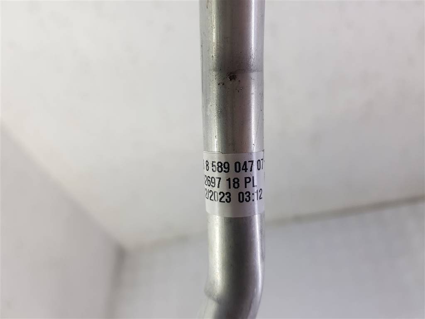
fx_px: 319
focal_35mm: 26
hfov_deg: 67.3
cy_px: 160
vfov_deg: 53.1
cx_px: 212
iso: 40
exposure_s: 1/127
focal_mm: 4.2
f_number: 1.7
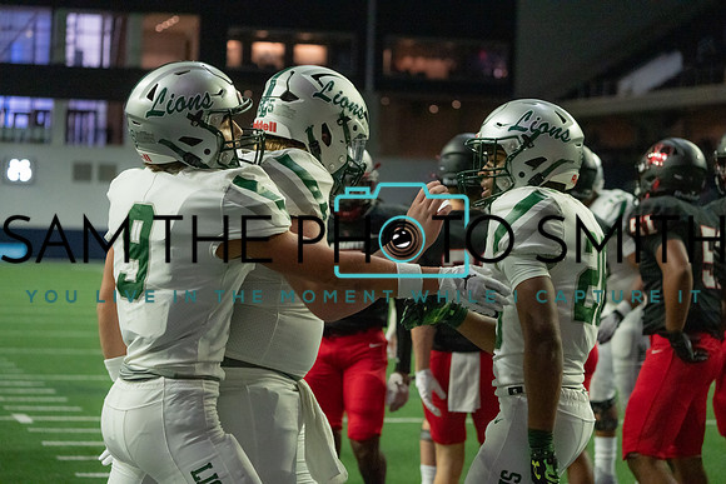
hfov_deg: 20.4
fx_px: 2017
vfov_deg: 13.7
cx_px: 363
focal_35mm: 100
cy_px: 242
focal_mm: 100
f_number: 4.5
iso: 10000
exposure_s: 1/1000
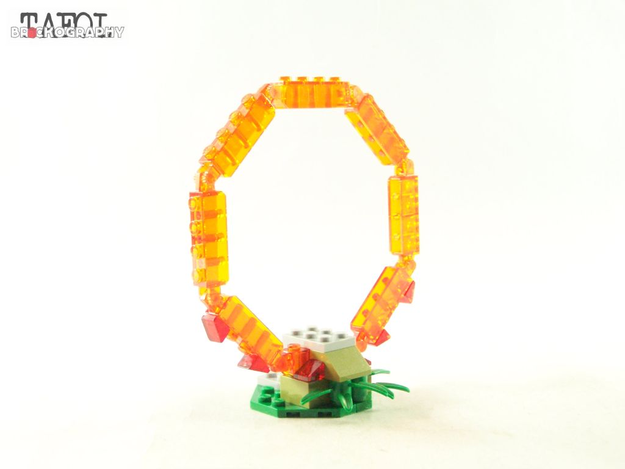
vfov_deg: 26.1
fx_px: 1011
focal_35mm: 56
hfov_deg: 34.3
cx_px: 312
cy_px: 234
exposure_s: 1/60
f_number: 3.1
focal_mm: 9.3
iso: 400
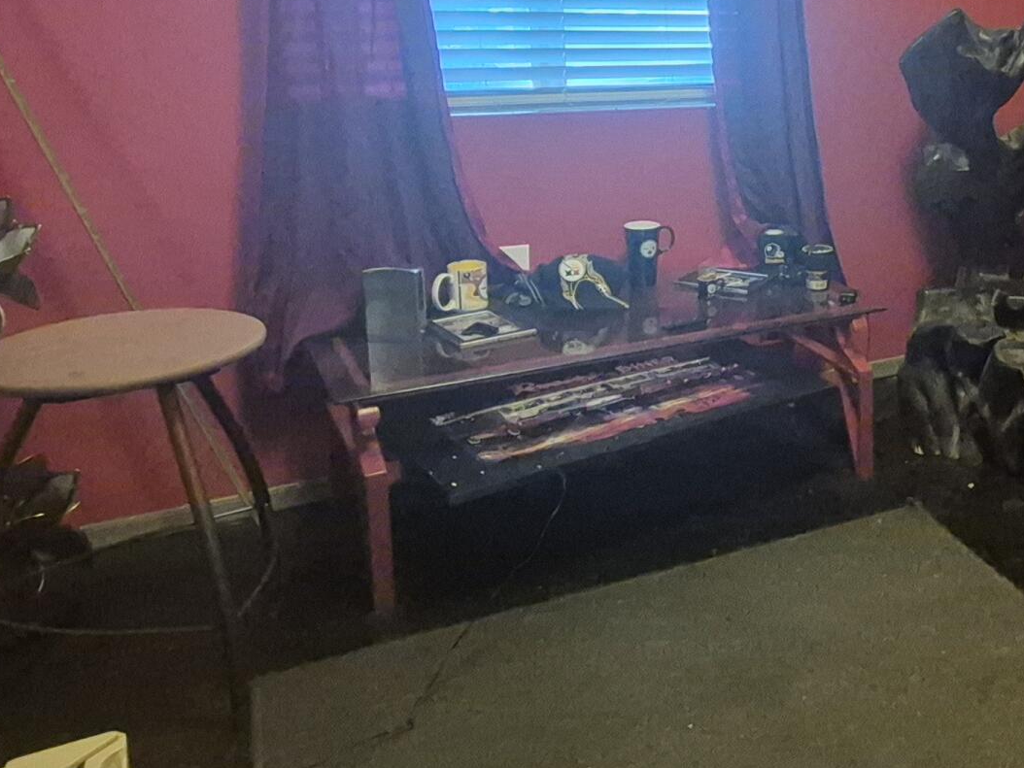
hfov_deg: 41.5
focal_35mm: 37
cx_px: 1088
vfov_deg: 37.6
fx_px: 1095
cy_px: 177
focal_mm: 1.74
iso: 1250
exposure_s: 1/60
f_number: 2.2
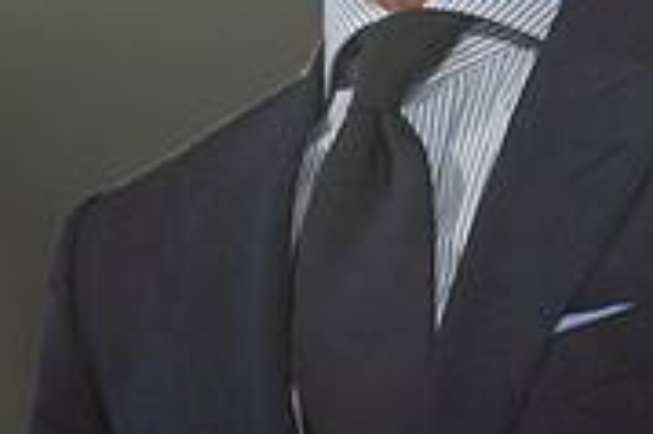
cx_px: 460
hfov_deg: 3.2
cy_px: 73
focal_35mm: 647
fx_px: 11725
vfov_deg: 2.1
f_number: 2.8
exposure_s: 1/3200
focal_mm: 200
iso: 3200
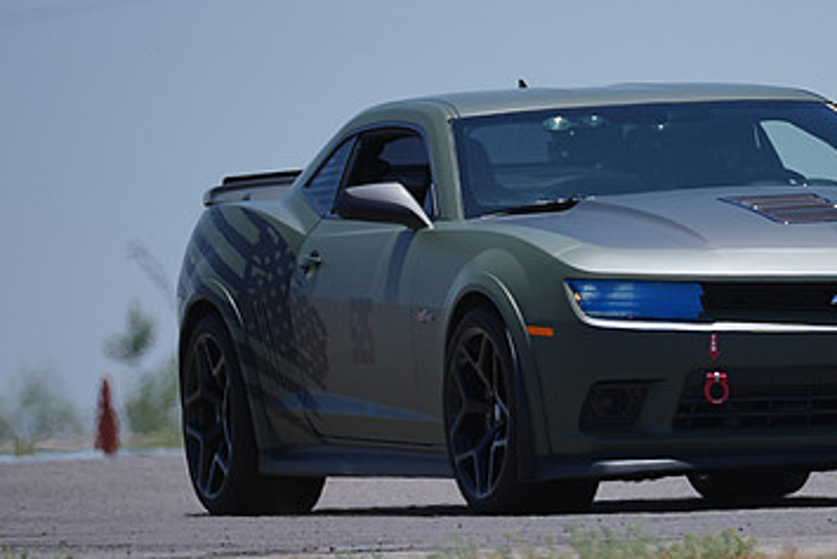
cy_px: 268
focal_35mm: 980
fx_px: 22793
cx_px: 658
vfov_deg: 1.4
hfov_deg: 2.1
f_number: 5.6
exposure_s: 1/800
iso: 80
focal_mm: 400
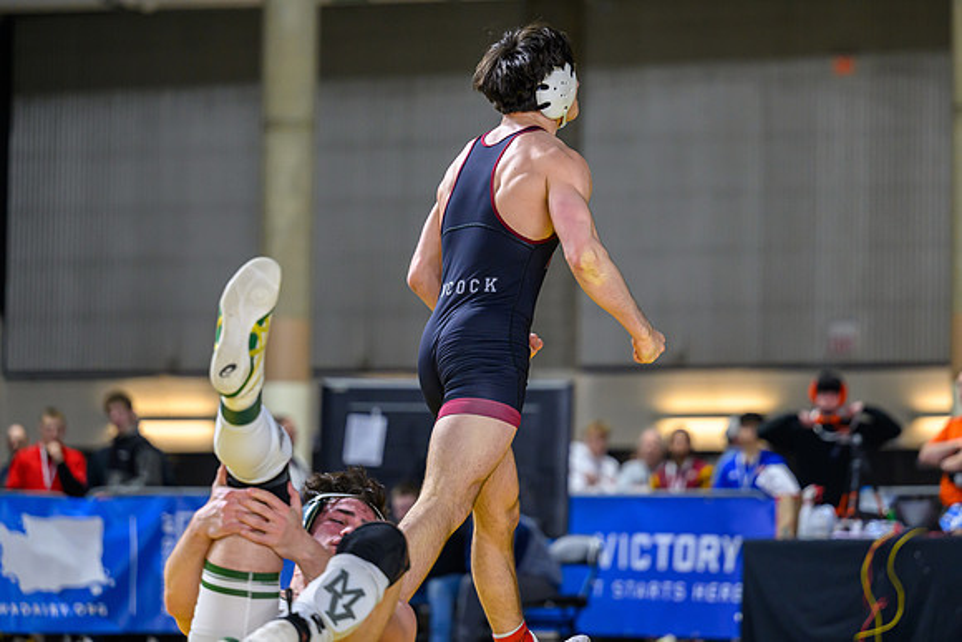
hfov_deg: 13.2
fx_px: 4149
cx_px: 509
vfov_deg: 8.8
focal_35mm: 155
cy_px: 266
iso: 2500
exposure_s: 1/640
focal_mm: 130
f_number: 2.8
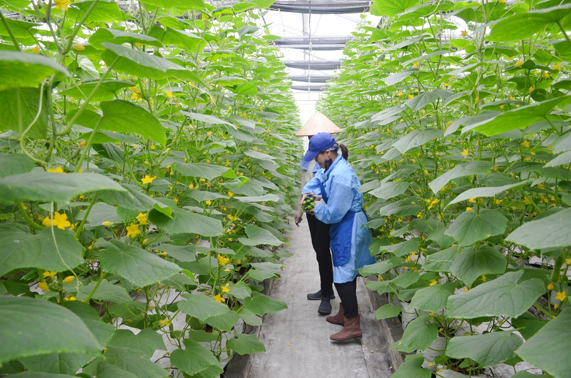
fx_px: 427
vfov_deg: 47.7
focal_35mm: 27
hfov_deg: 67.5
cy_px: 189
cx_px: 286
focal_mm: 18
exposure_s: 1/100
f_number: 5
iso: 400
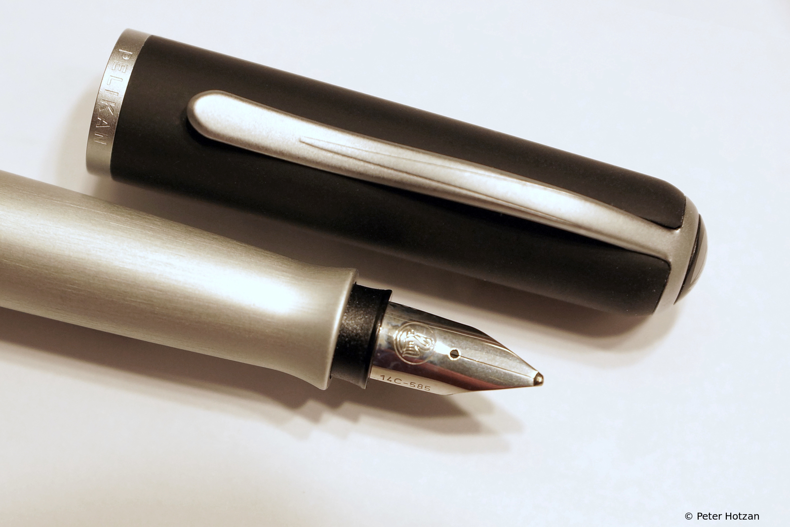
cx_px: 395
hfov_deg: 27.0
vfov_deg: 18.2
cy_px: 264
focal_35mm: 75
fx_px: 1646
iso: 400
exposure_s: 1/125
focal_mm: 50
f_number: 4
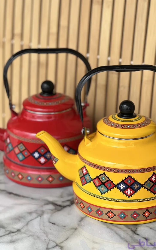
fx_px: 571
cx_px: 91
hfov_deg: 15.5
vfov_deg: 24.6
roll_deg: -1.5
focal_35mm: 84
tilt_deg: -18.6
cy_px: 128
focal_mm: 9
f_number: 2.8
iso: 25
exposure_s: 1/163
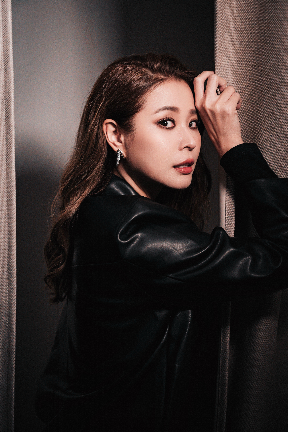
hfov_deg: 23.7
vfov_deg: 35.1
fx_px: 685
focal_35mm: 57
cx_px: 144
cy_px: 216
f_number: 4.5
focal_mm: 57
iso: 1600
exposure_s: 1/60
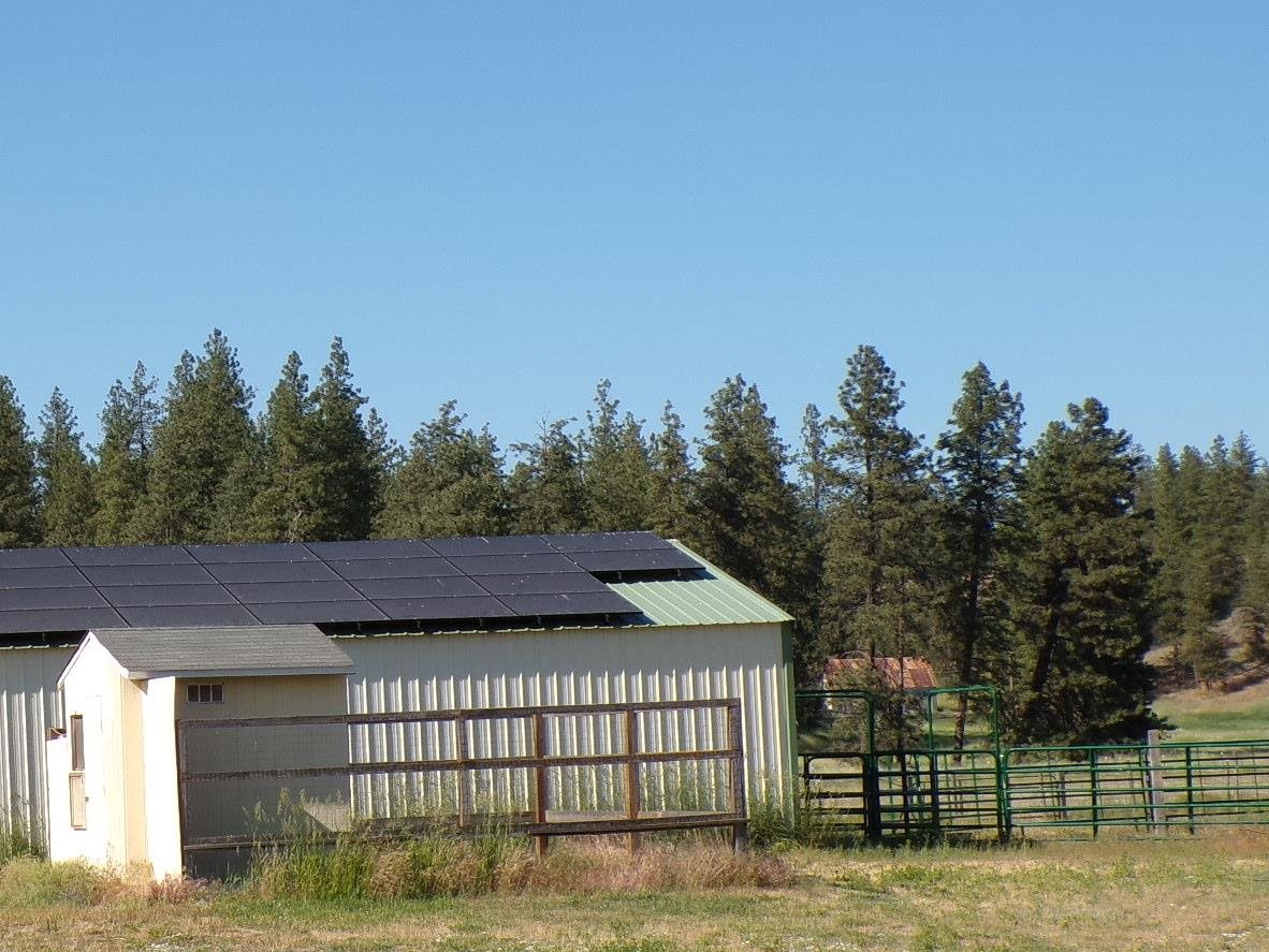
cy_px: 633
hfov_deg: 20.0
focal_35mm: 97
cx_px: 223
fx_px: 3557
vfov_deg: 15.2
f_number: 5.5
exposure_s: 1/420
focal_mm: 10.1
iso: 100
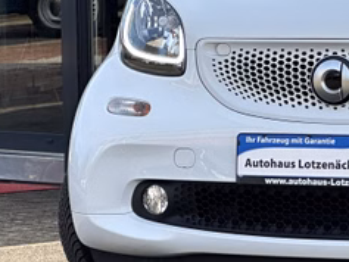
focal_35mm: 260
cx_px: 405
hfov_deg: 7.6
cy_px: 4
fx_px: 2623
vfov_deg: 5.7
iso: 32
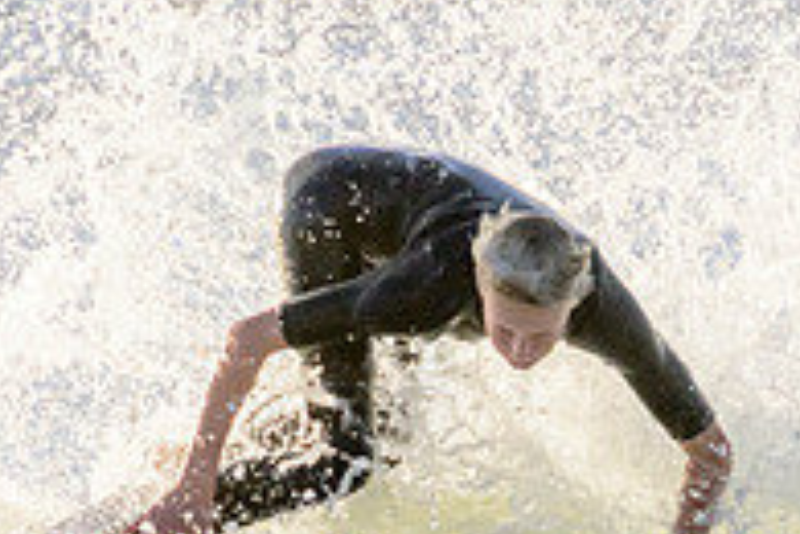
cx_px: 402
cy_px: 553
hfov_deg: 0.6
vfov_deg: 0.4
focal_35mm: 3263
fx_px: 72505
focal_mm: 800
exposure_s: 1/1000
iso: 640
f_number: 11
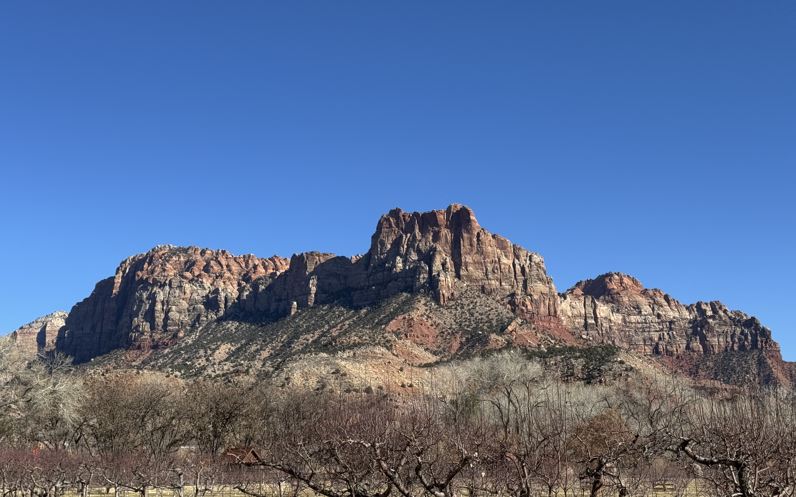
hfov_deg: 39.6
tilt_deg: +14.9
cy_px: 294
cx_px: 398
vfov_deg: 25.3
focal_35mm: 51
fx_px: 1106
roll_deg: -4.1
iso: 64
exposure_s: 1/4049
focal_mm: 6.76
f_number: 1.78
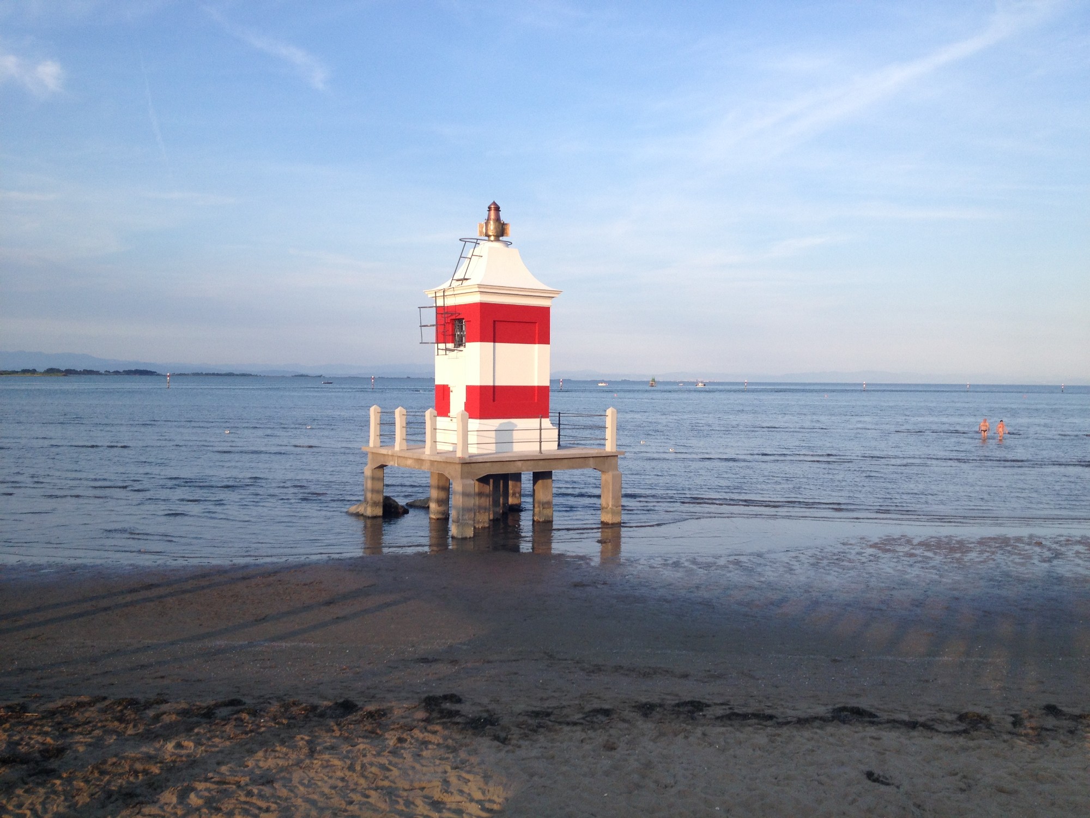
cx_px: 545
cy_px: 409
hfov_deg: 52.6
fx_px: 1102
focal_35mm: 35
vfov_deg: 40.7
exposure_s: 1/699
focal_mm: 4.28
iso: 50
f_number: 2.4
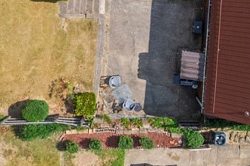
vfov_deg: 18.5
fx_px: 493
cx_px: 123
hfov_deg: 28.5
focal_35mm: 71
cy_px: -8
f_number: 2.8
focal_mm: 8.38
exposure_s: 1/240
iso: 100
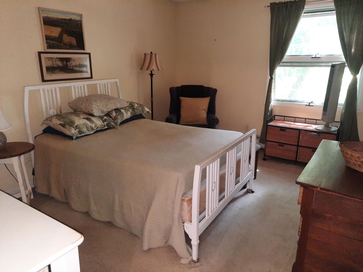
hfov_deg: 69.4
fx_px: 262
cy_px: 136
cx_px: 182
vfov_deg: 54.9
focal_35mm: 25
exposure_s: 1/24
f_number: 2
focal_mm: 4.6
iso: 400
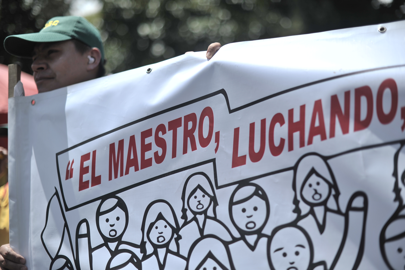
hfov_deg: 39.6
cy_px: 135
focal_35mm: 50
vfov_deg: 27.0
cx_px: 202
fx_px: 562
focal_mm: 50
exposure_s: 1/8000
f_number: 2
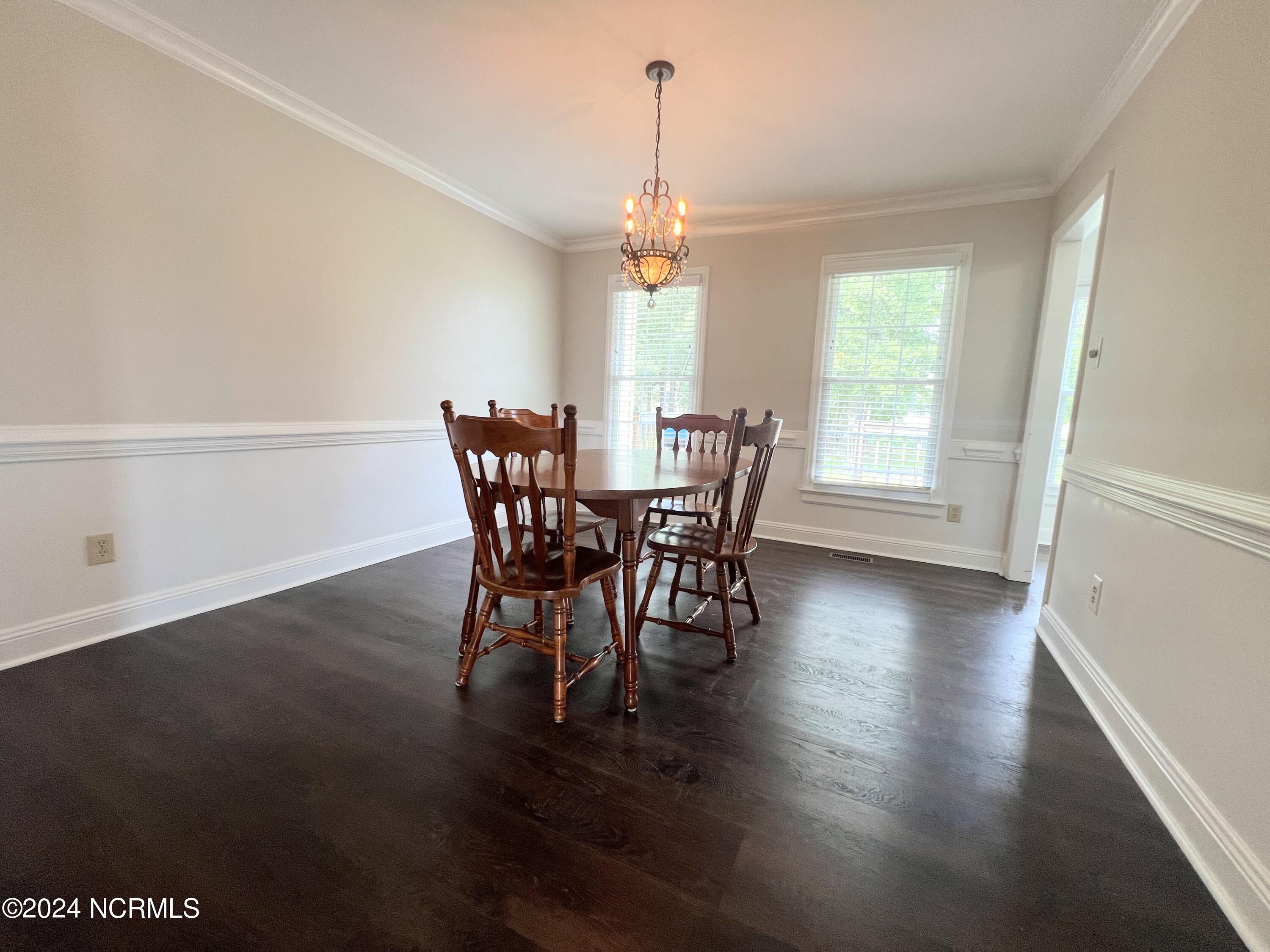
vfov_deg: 89.9
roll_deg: -1.9
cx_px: 635
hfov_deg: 106.2
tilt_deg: -8.3
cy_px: 476
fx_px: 477
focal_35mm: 13
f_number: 1.8
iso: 160
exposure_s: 1/120
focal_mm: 1.57
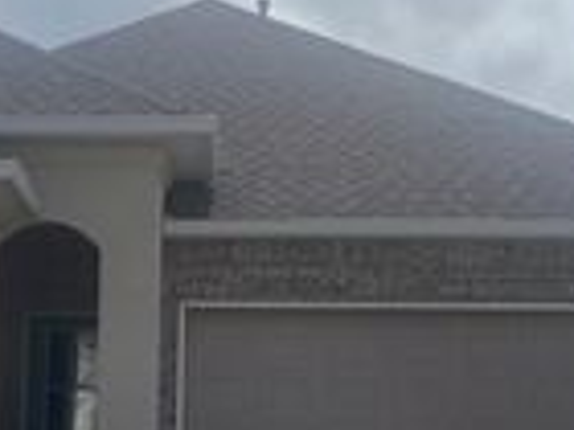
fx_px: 1542
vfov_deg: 15.4
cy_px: 489
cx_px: 152
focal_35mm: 93
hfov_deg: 20.9
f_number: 1.8
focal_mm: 4.25
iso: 32
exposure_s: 1/7194
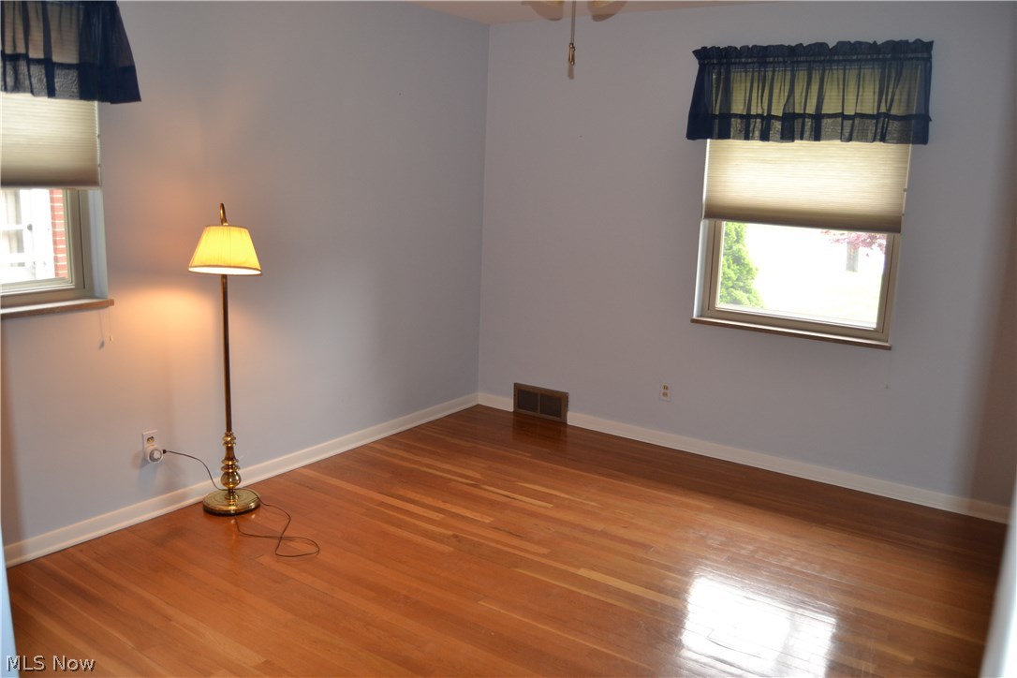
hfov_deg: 67.4
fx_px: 763
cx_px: 508
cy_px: 339
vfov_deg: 47.9
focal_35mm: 27
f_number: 4
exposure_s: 1/60
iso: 400
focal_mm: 18
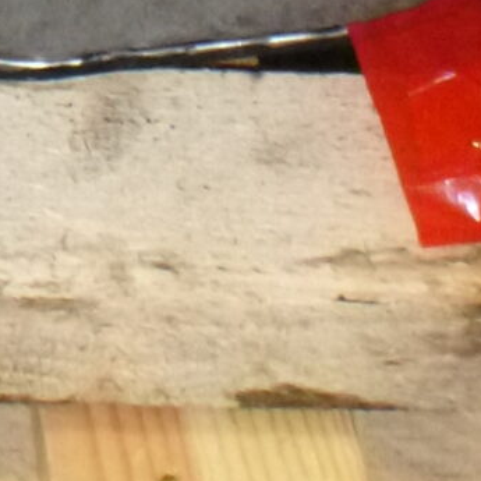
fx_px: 2578
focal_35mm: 164
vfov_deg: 9.0
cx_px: 197
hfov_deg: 10.7
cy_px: -863
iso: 400
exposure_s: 1/125
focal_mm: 4.5
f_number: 3.9
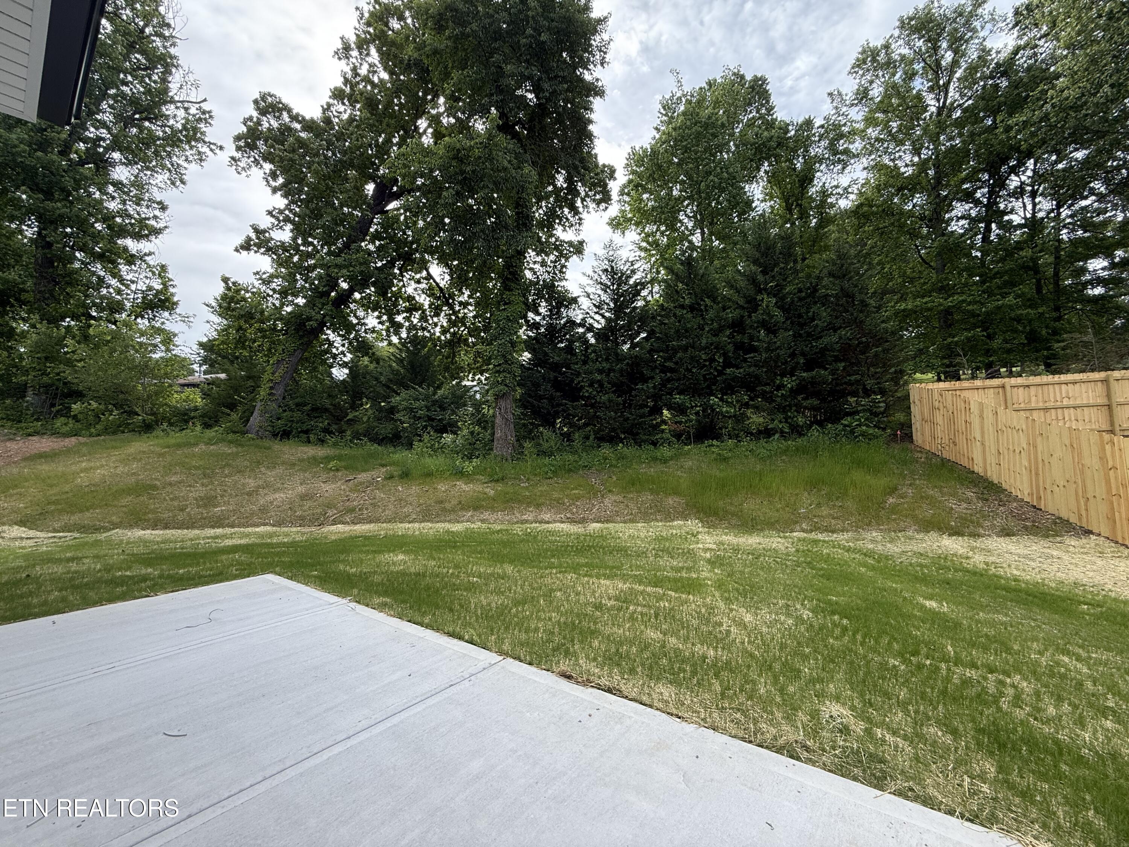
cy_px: 424
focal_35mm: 14
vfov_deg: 85.7
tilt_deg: +3.2
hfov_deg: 102.1
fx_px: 457
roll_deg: +2.3
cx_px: 564
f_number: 2.2
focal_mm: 2.22
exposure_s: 1/413
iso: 64
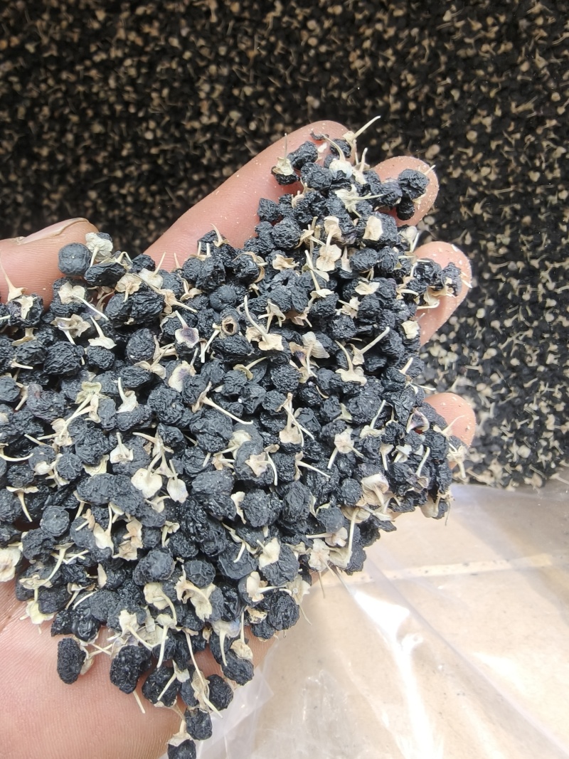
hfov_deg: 58.9
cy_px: 380
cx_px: 284
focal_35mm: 23
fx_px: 504
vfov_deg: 73.9
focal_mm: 2.32
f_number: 2
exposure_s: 1/100
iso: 125
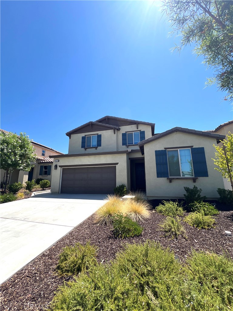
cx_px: 116
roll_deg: +1.2
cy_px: 156
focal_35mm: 13
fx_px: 117
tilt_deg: +13.3
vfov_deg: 106.2
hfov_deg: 89.9
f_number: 1.8
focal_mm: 1.57
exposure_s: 1/1553
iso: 32
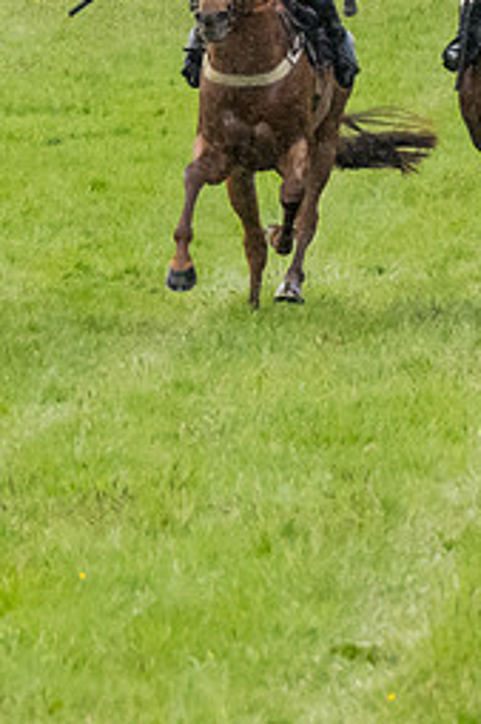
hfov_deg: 2.4
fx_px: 11438
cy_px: 268
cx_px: -490
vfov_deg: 3.6
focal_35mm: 570
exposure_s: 1/1250
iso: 2000
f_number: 4
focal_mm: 98
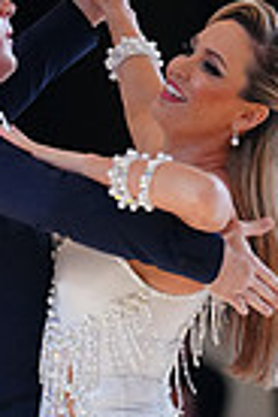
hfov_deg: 2.0
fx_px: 7807
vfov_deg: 3.1
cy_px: 586
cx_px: 137
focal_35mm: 674
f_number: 2.8
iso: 2000
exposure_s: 1/400
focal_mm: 160
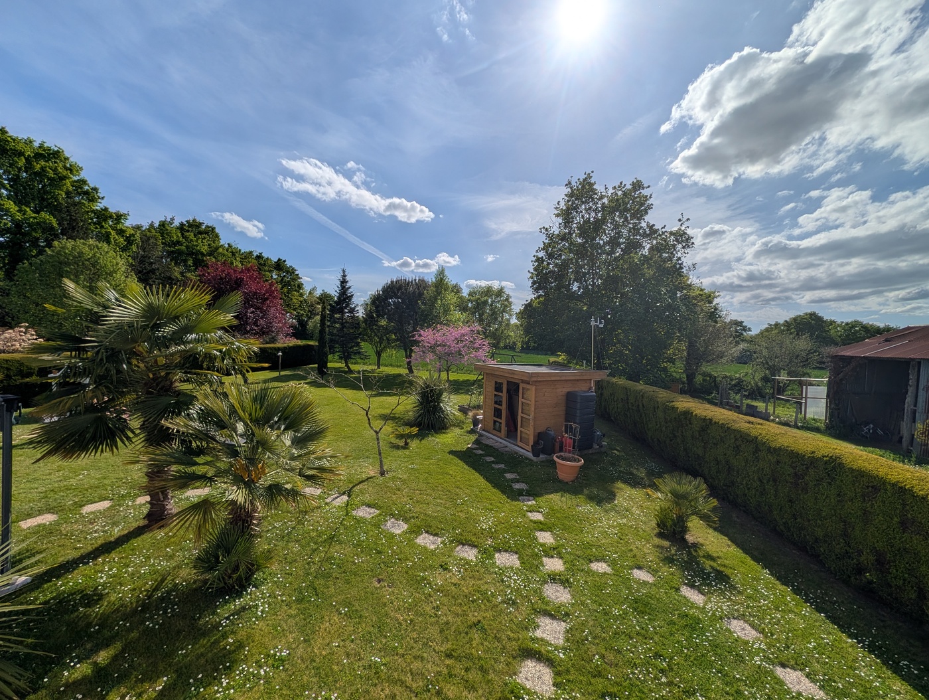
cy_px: 350
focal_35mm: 12
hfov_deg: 110.5
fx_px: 322
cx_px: 464
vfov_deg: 94.6
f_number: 1.7
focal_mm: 2.02
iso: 55
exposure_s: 1/11765
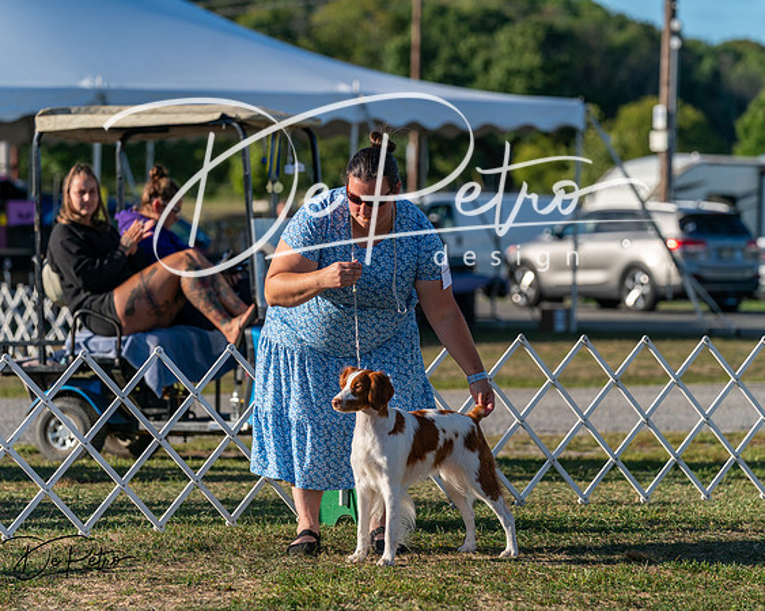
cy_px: 306
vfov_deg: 9.0
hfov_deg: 11.3
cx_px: 382
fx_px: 3874
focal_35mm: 171
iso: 125
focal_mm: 152
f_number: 4.5
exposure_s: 1/1250
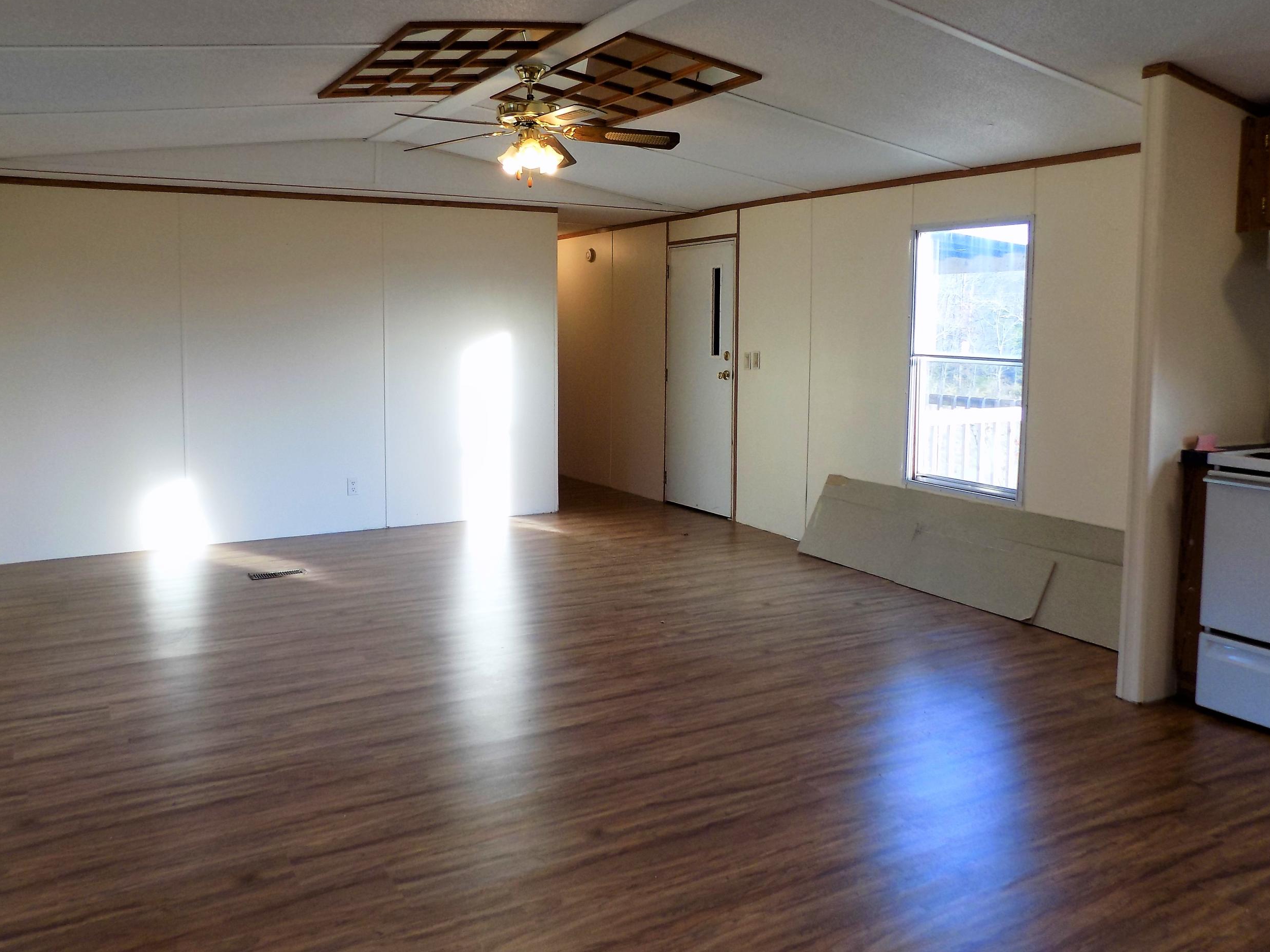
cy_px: 402
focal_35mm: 28
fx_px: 1027
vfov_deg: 49.6
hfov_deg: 63.4
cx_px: 607
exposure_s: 1/30
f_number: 3.1
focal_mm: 4
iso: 80
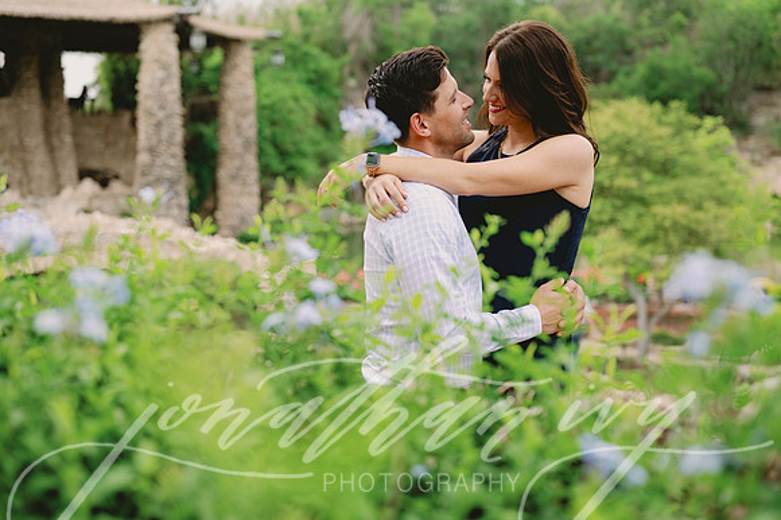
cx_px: 390
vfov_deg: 27.0
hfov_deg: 39.6
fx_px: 1084
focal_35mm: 50
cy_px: 260
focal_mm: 50
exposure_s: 1/1000
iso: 400
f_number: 2.5
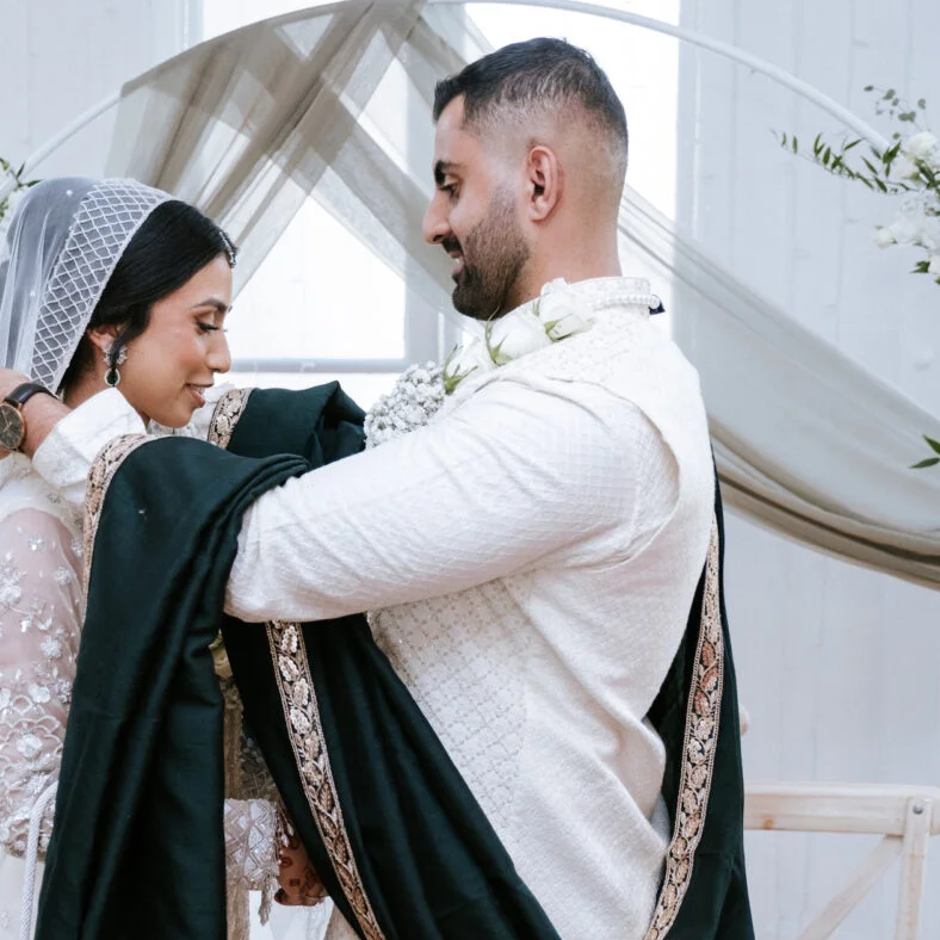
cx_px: 272
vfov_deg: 32.2
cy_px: 474
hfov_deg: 31.8
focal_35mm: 53
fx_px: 1628
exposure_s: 1/140
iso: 320
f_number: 2.8
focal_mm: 25.7
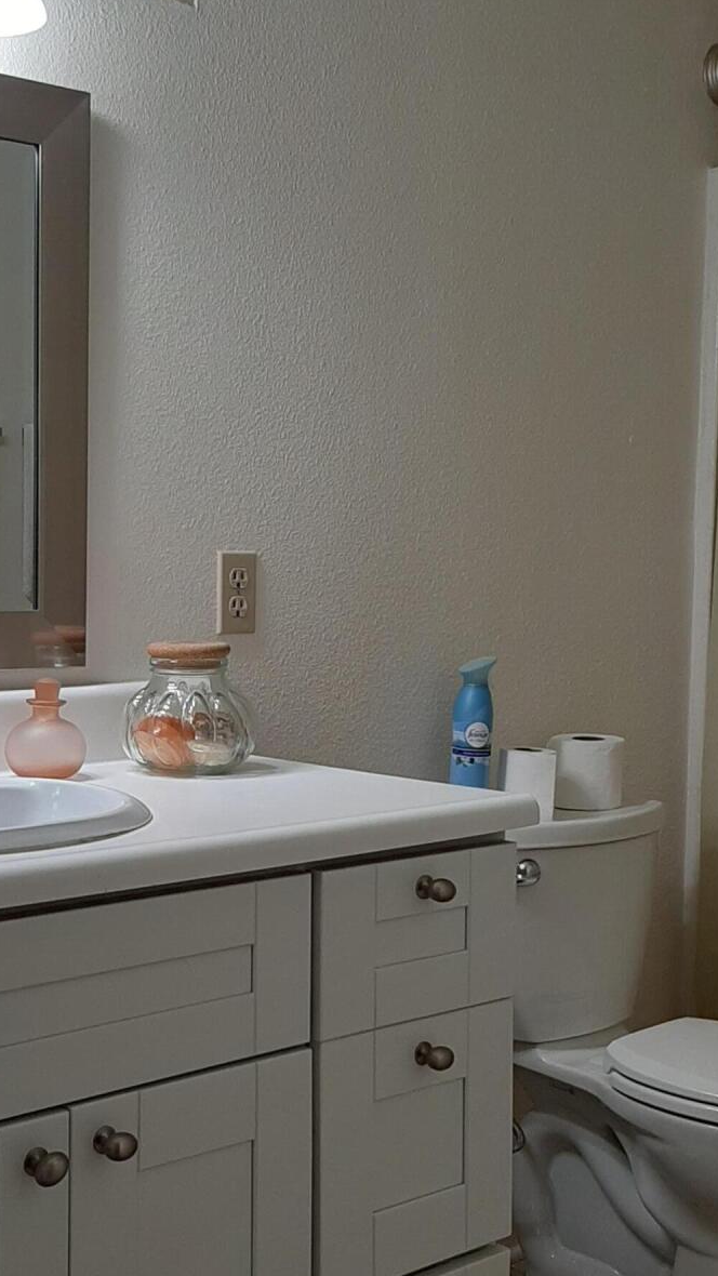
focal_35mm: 48
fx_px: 1624
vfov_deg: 42.9
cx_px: 192
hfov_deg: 24.7
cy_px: 688
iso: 64
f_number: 1.7
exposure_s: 1/60
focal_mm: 3.93
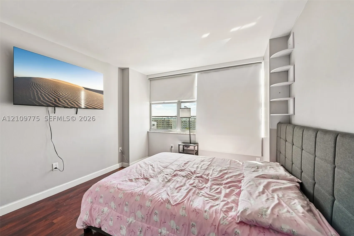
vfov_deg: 81.2
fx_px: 138
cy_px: 118
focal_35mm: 14
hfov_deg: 104.3
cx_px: 177
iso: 100
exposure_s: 1/40
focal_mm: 14
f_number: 8
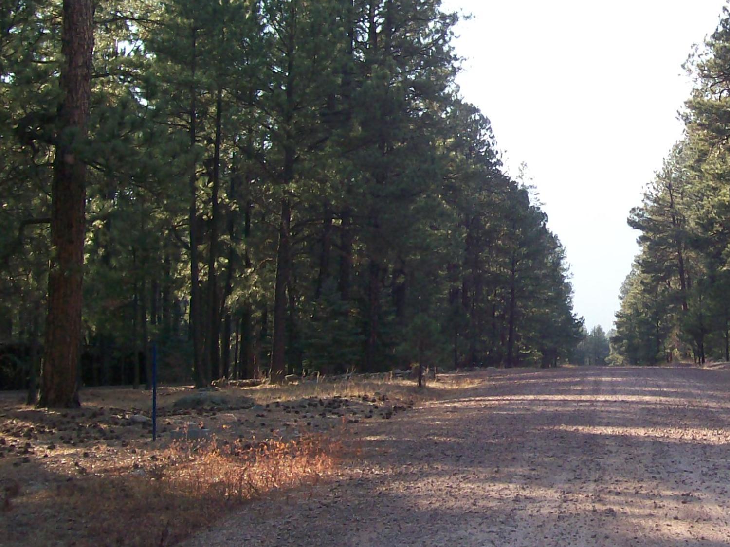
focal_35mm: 72
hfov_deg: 26.5
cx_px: 598
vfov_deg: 20.4
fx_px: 1518
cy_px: 255
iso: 80
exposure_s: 1/394
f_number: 2.7
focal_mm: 6
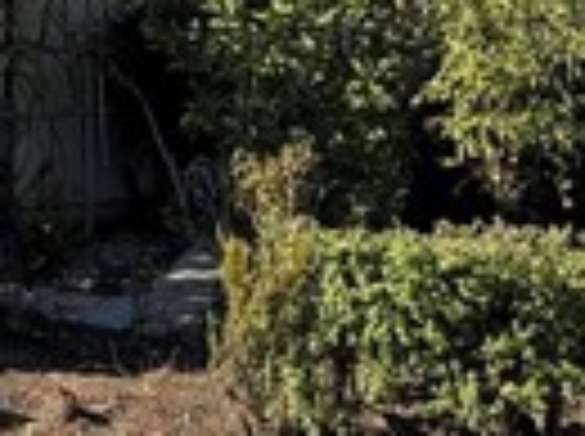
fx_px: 1164
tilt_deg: +9.3
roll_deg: -0.4
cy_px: -85
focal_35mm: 69
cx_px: 63
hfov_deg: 27.3
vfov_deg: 20.0
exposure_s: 1/914
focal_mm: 2.22
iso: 50
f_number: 2.2
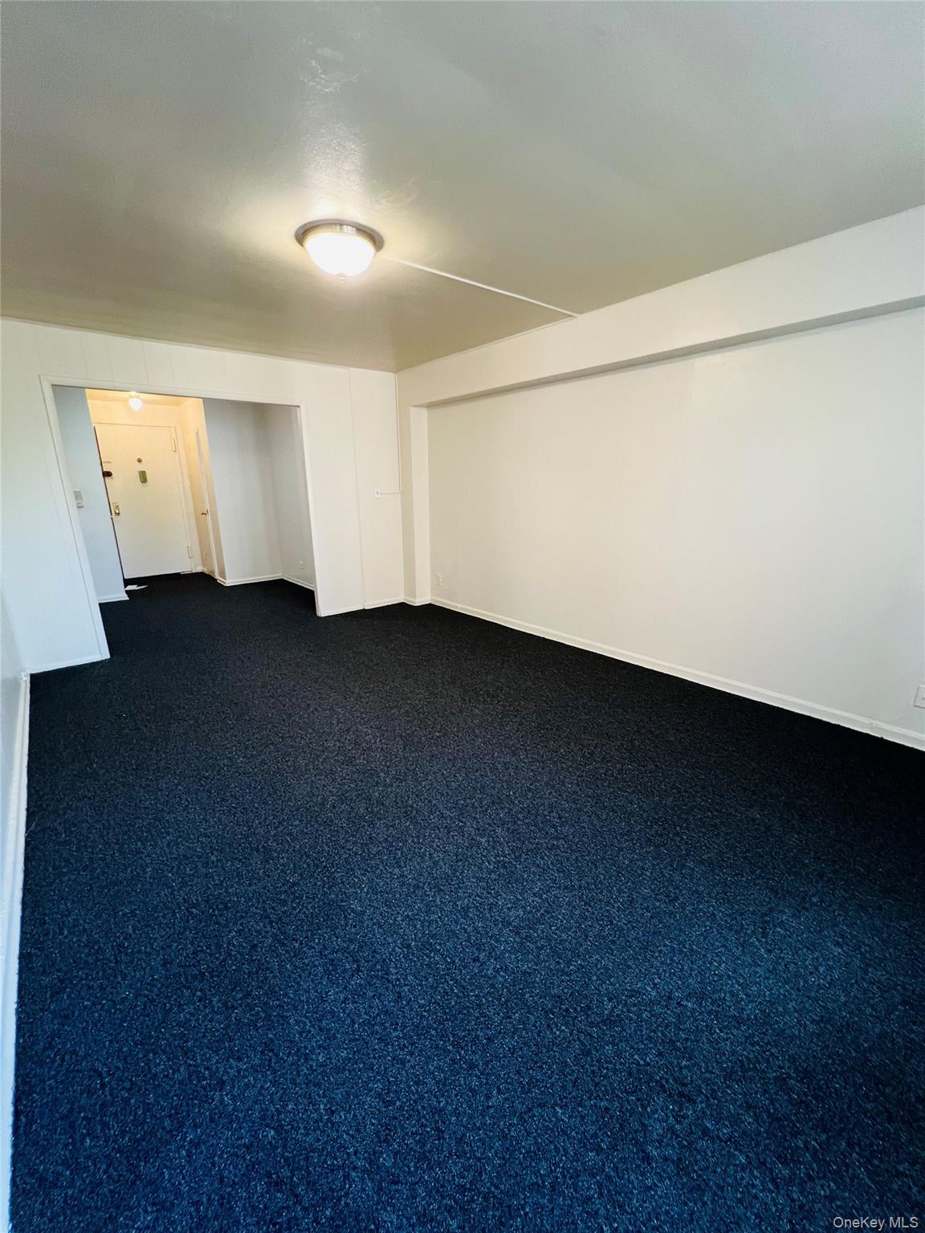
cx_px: 462
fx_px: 463
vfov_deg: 106.2
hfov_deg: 89.9
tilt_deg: -15.0
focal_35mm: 13
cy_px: 616
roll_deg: +1.2
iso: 160
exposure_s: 1/60
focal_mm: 1.57
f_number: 1.8
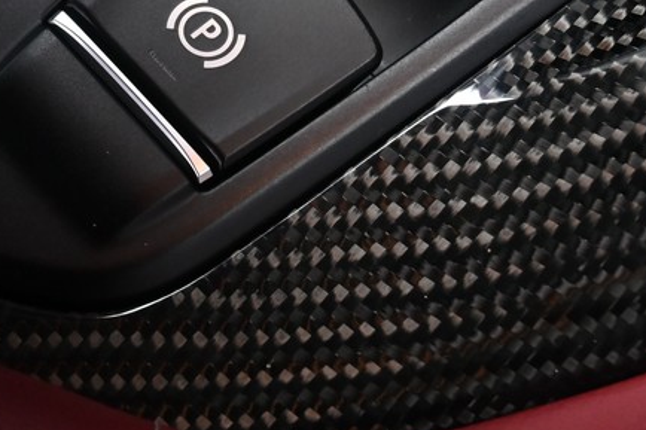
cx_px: 106
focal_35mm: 114
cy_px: -38
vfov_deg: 11.8
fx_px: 2045
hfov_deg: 17.8
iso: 800
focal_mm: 30
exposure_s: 1/45
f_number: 5.6
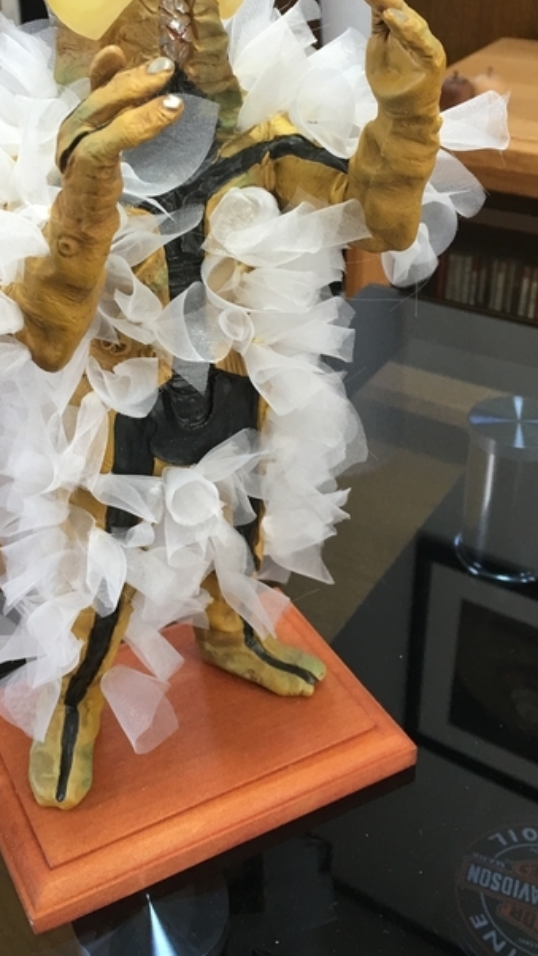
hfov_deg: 28.1
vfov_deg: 47.8
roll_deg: +3.0
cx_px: 162
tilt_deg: -26.7
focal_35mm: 42
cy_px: 341
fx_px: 1064
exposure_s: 1/15
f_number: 2.2
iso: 32
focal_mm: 4.15
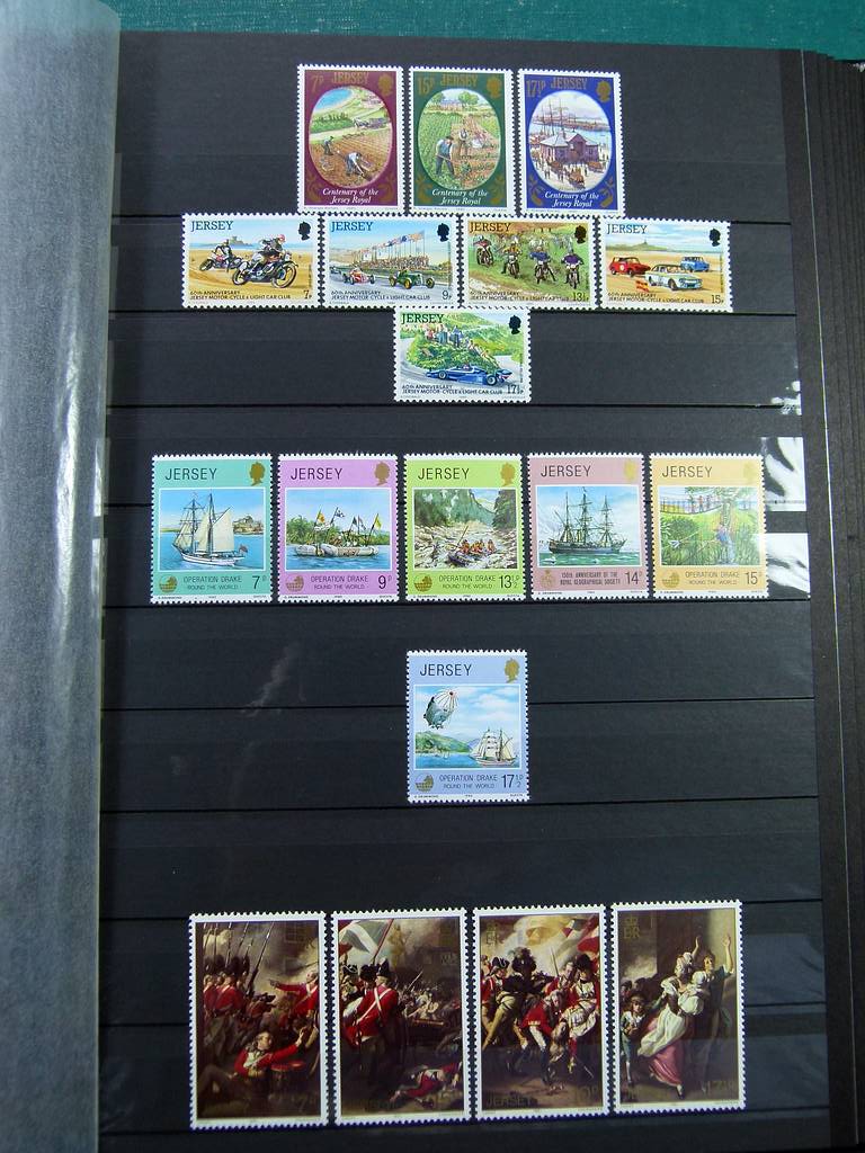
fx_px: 1199
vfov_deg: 51.4
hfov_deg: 39.7
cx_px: 432
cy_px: 576
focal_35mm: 36
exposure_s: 1/80
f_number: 3.1
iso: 100
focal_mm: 6.5
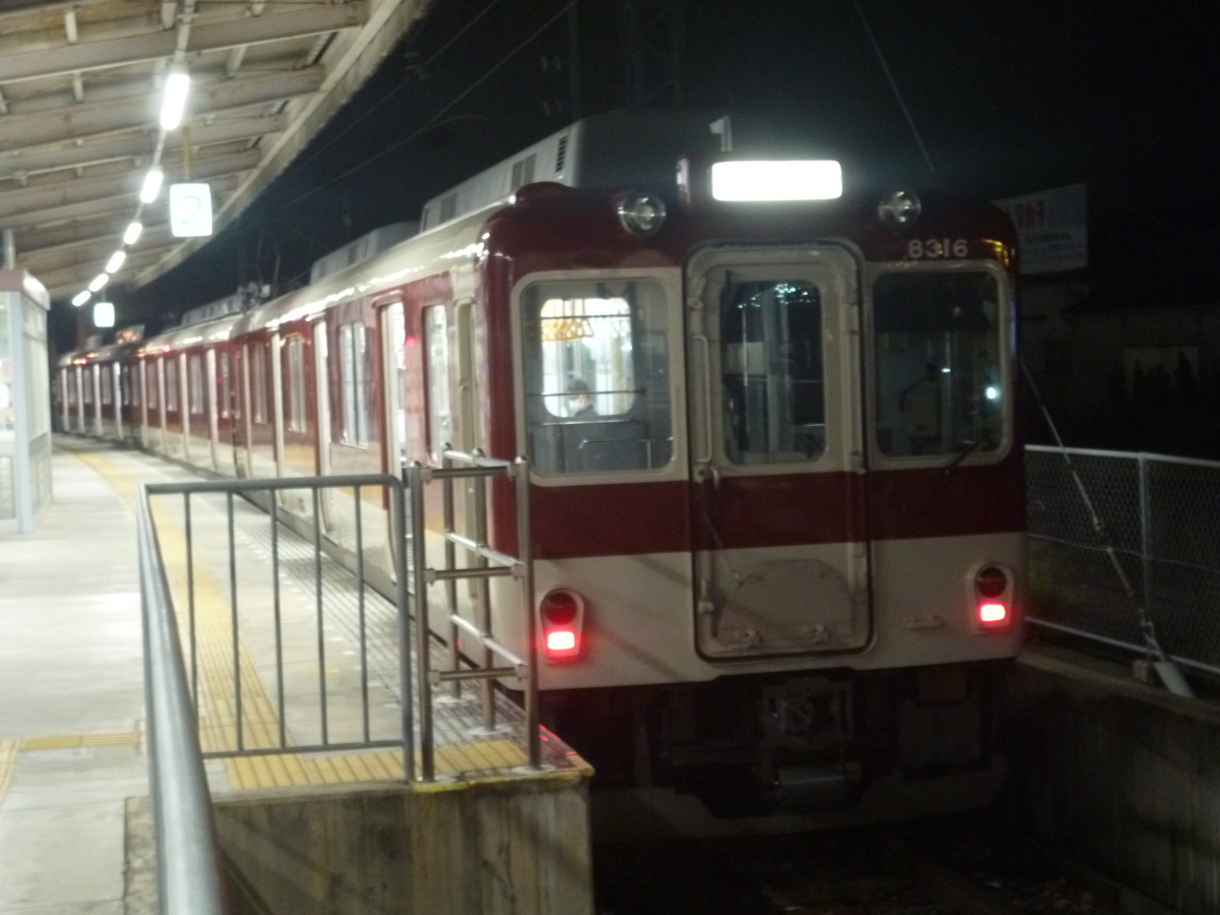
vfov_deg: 23.3
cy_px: 458
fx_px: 2220
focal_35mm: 63
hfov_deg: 30.7
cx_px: 610
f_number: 4.7
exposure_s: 1/4
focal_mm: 11.2
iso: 500
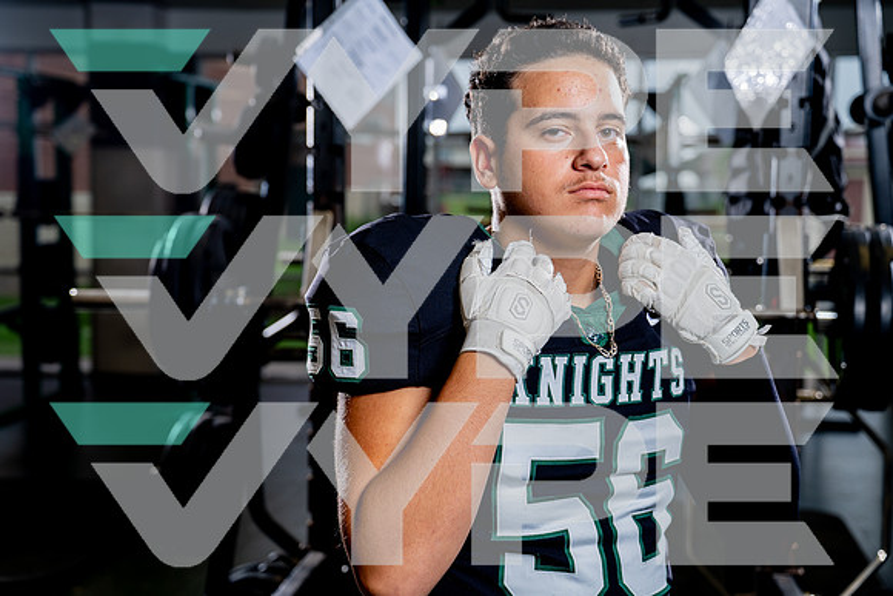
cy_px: 298
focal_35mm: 59
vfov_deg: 23.2
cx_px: 446
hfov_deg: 34.1
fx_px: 1454
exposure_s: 1/250
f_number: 4
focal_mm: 57
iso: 100
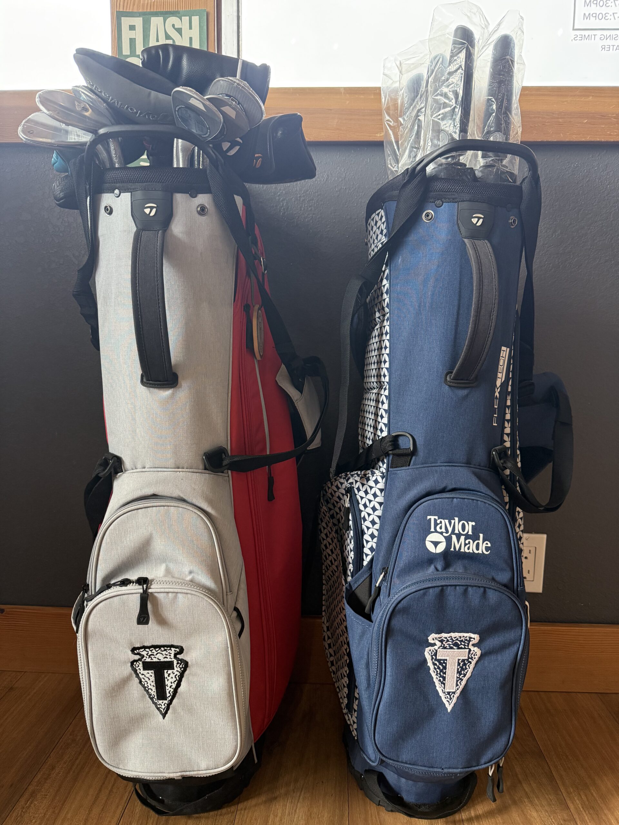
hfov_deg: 56.8
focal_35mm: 24
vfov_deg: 71.6
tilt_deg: -8.0
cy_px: 412
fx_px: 572
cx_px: 310
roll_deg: -1.2
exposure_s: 1/120
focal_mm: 6.76
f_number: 1.78
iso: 320
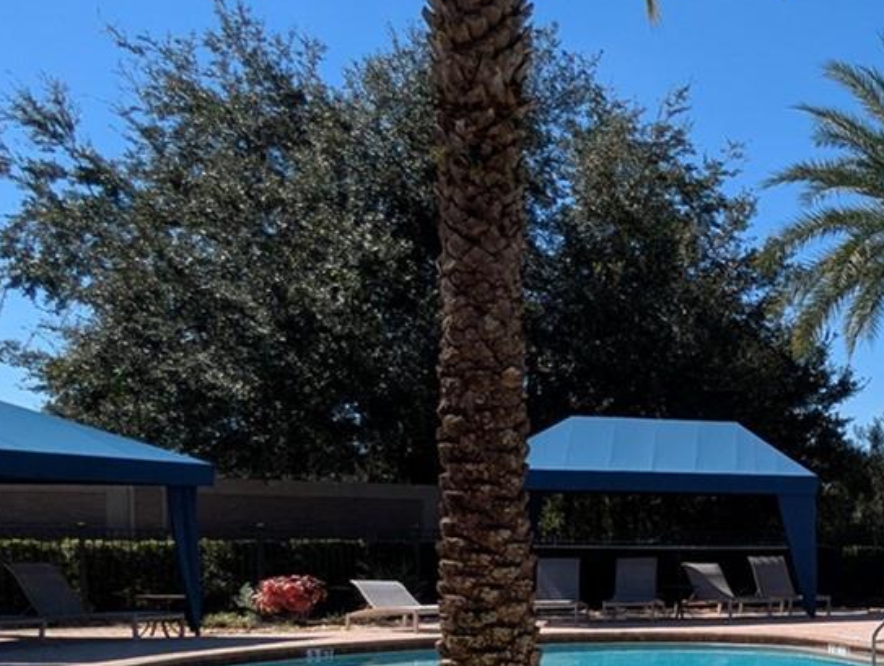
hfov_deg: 28.7
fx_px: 1202
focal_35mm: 47
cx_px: 1273
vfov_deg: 29.8
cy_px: 588
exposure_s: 1/1603
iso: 48
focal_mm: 2.35
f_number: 2.2
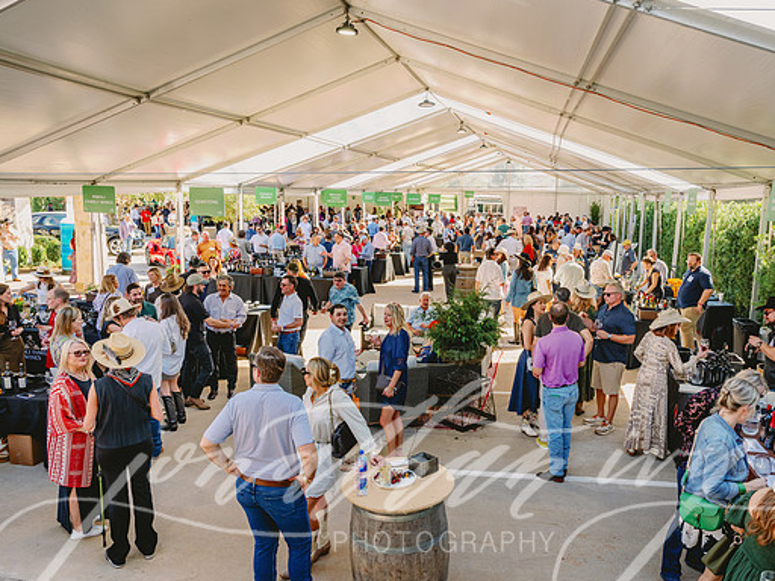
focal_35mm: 27
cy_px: 291
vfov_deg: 51.4
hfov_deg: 65.3
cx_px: 409
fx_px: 604
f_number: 5.6
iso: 500
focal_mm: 24
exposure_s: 1/320
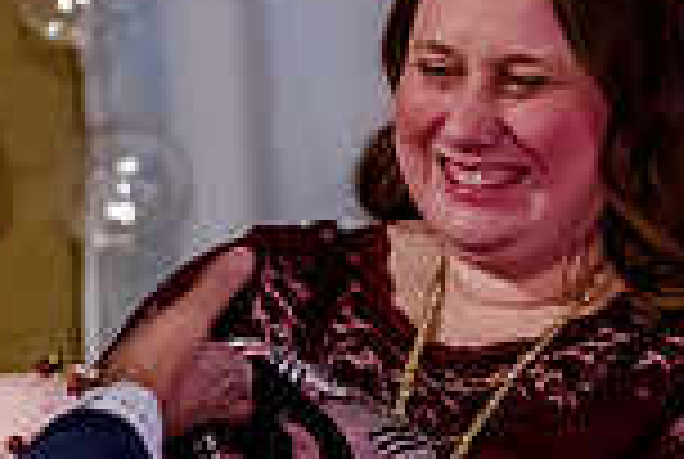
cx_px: 100
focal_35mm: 271
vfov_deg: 5.1
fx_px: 5159
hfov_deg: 7.6
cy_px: 407
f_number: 2.8
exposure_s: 1/200
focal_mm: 56
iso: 5000
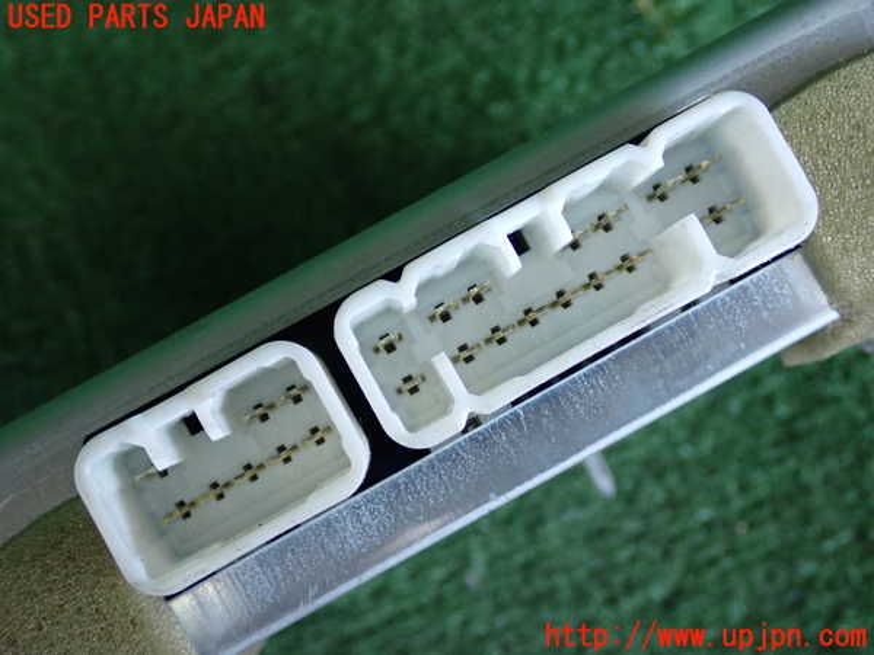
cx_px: 437
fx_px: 1262
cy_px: 328
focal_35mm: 50
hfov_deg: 38.2
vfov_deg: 29.1
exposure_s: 1/125
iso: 640
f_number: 3.2
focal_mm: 9.01
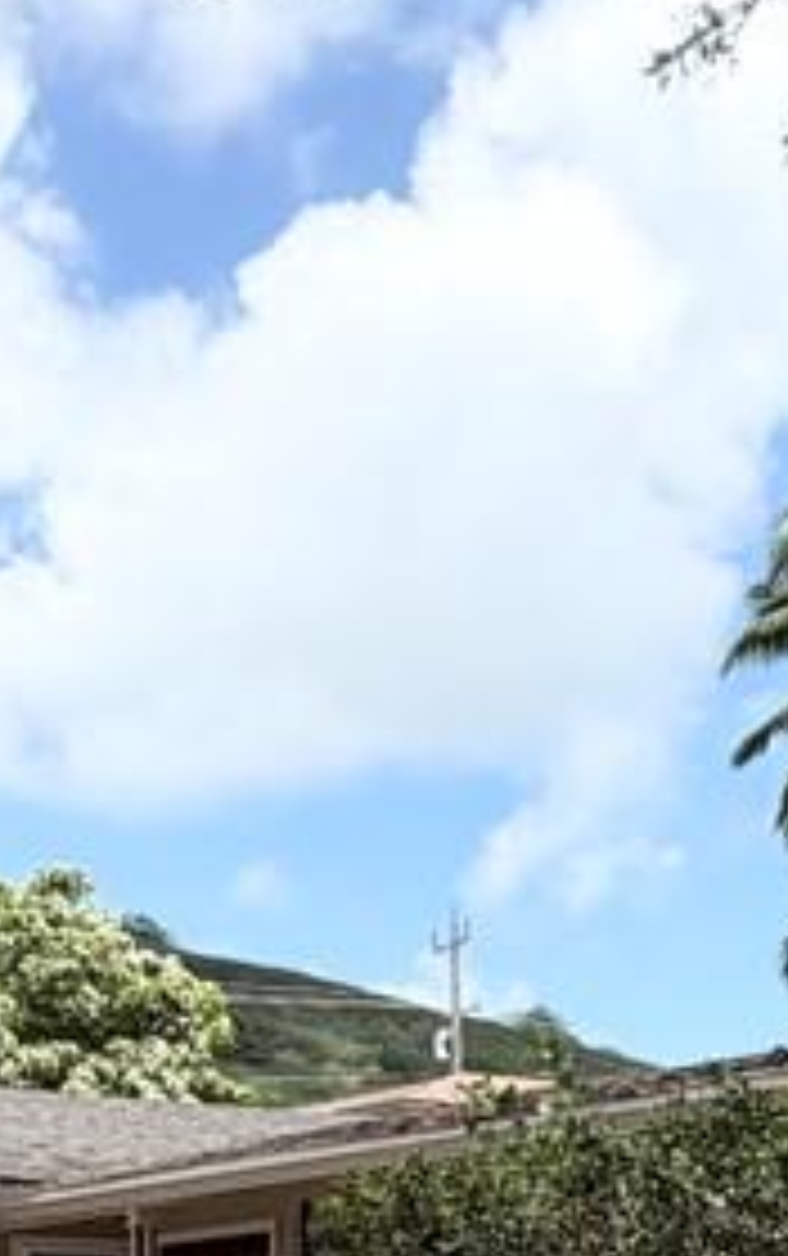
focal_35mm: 85
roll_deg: +0.1
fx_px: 2913
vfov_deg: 22.7
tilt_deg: +0.5
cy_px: 1450
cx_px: 959
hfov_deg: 14.9
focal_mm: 2.22
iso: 20
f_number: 2.2
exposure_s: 1/876
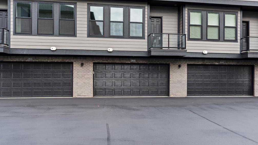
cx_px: 131
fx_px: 205
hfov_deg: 64.3
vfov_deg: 38.9
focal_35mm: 30
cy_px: 76
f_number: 8
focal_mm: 28
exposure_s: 1/6
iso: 100
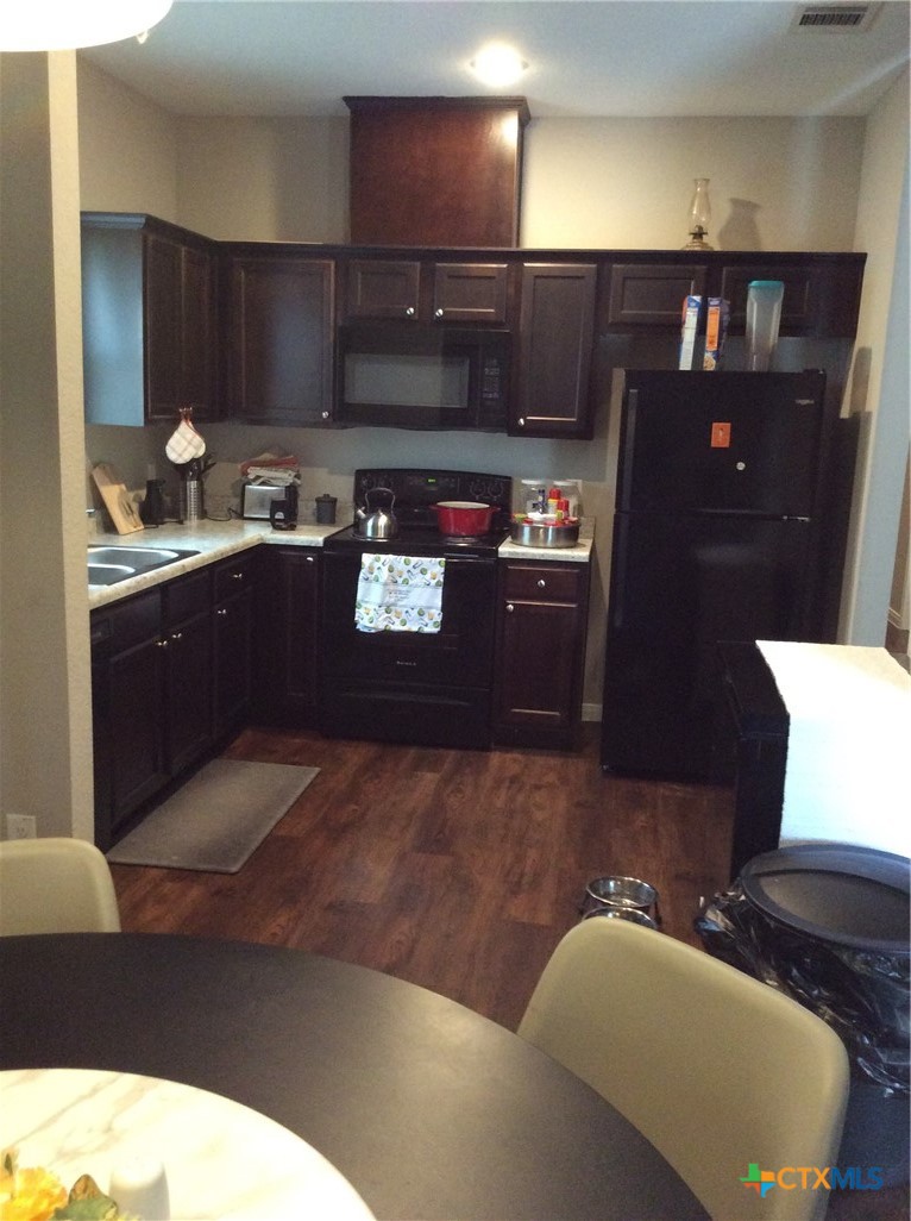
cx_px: 456
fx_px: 1126
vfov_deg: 56.9
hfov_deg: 44.0
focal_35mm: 32
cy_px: 610
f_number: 2.4
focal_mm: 3.3
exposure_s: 1/24
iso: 250
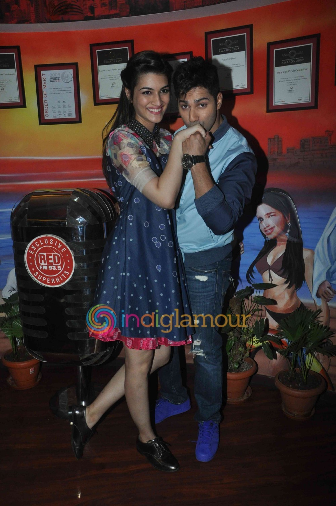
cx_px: 168
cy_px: 253
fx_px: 379
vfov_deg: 67.4
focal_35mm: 27
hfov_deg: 47.8
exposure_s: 1/200
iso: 800
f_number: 10
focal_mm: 18
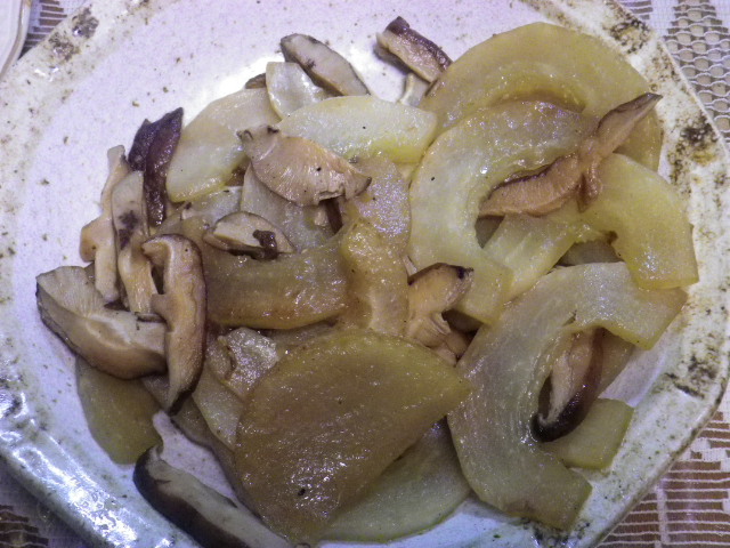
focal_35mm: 49
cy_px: 274
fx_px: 1033
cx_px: 365
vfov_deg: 29.7
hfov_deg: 38.9
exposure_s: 1/60
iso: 800
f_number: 4.2
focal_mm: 8.7
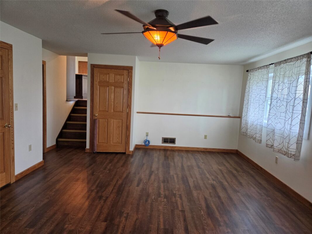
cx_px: 156
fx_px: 207
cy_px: 117
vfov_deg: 58.9
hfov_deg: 73.9
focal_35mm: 23
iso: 250
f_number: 1.8
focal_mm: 5.4
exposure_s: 1/120
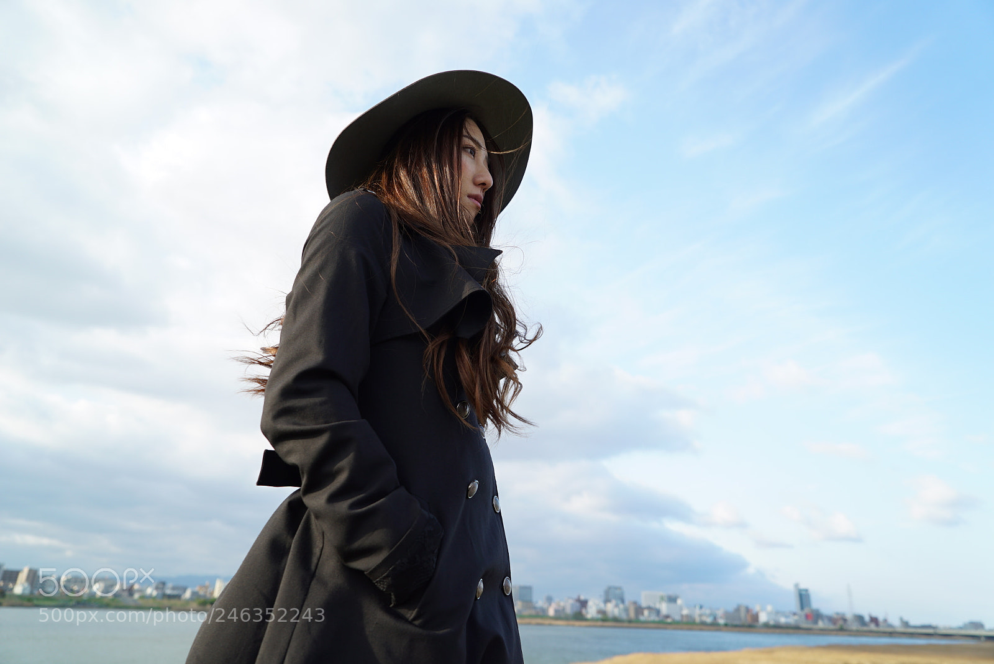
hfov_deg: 73.7
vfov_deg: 53.2
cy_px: 332
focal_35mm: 24
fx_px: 663
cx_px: 497
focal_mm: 24
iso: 100
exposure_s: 1/250
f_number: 4
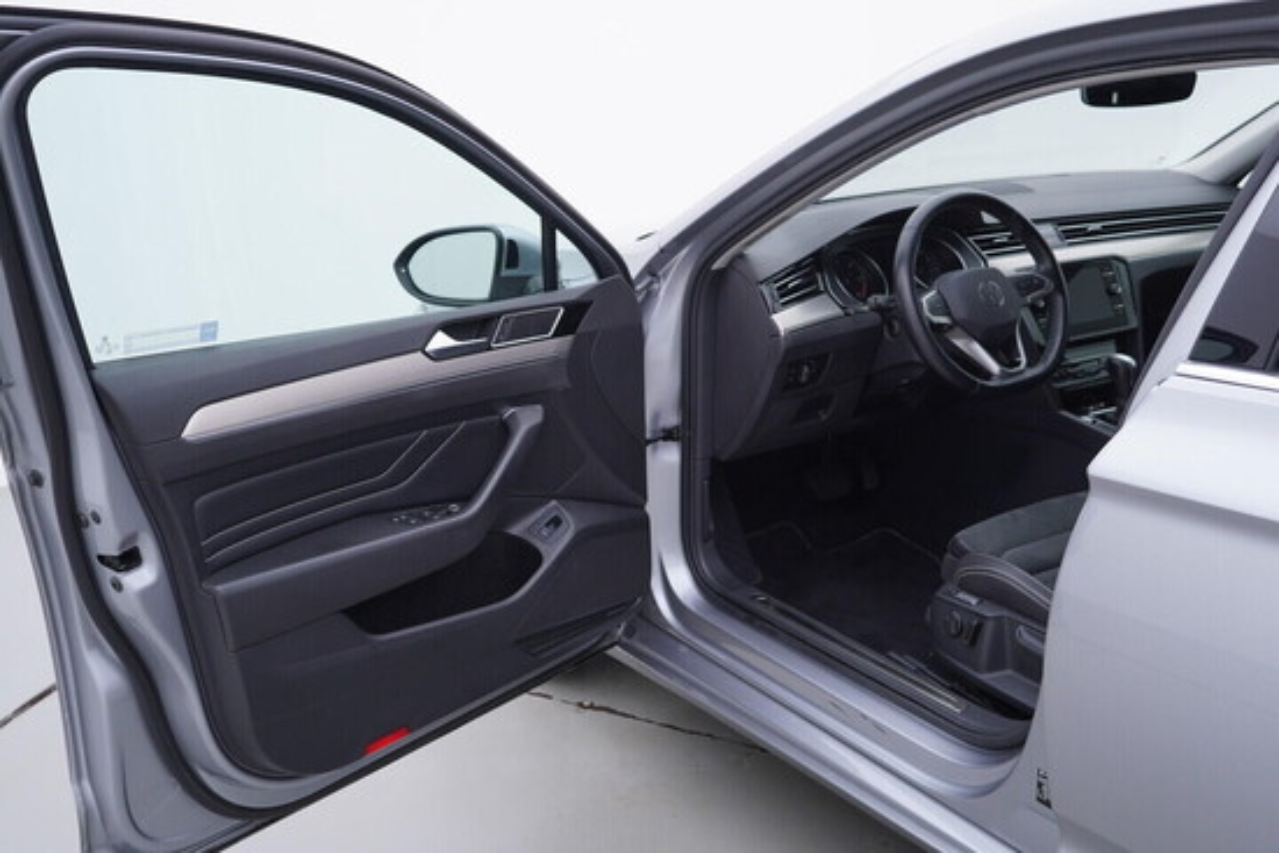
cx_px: 640
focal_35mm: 36
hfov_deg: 53.1
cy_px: 426
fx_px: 1279
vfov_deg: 36.9
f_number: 3.5
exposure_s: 1/60
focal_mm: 24
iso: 125
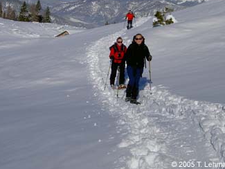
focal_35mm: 93
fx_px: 605
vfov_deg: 15.8
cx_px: 100
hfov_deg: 21.1
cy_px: 33
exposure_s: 1/1000
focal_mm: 11.3
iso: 100
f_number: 5.5
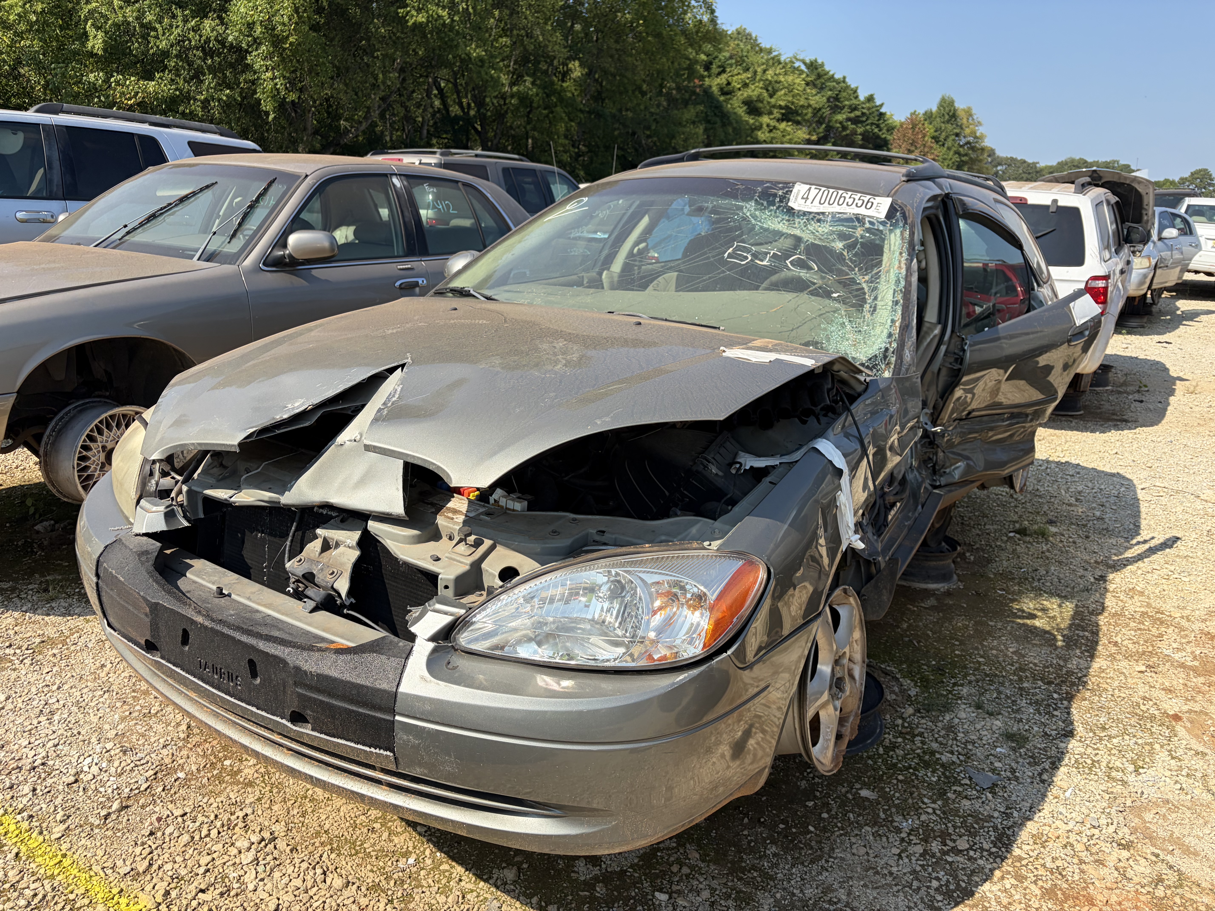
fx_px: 913
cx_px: 608
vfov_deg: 53.1
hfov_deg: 67.3
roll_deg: -3.7
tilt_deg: -12.9
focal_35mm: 26
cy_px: 456
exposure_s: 1/3125
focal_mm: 5.96
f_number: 1.6
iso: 64
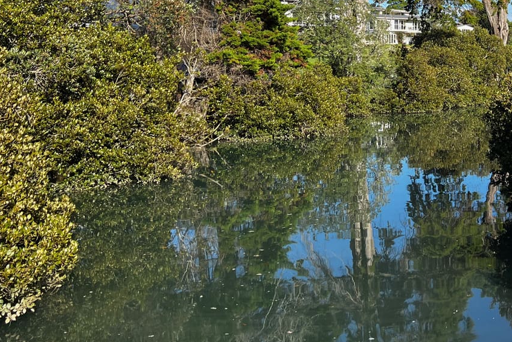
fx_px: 726
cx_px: 414
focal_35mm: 51
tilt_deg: +4.9
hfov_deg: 37.4
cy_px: 12
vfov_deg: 25.4
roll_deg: +1.1
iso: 50
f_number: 1.5
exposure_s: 1/2353
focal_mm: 5.7
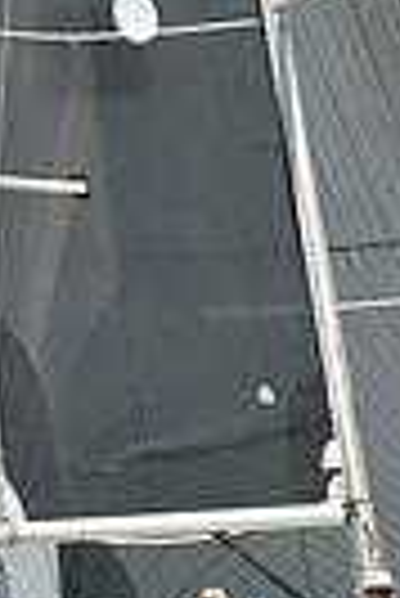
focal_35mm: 872
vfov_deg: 2.4
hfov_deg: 1.6
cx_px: 133
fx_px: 14495
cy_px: -337
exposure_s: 1/1250
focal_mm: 200
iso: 200
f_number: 6.3
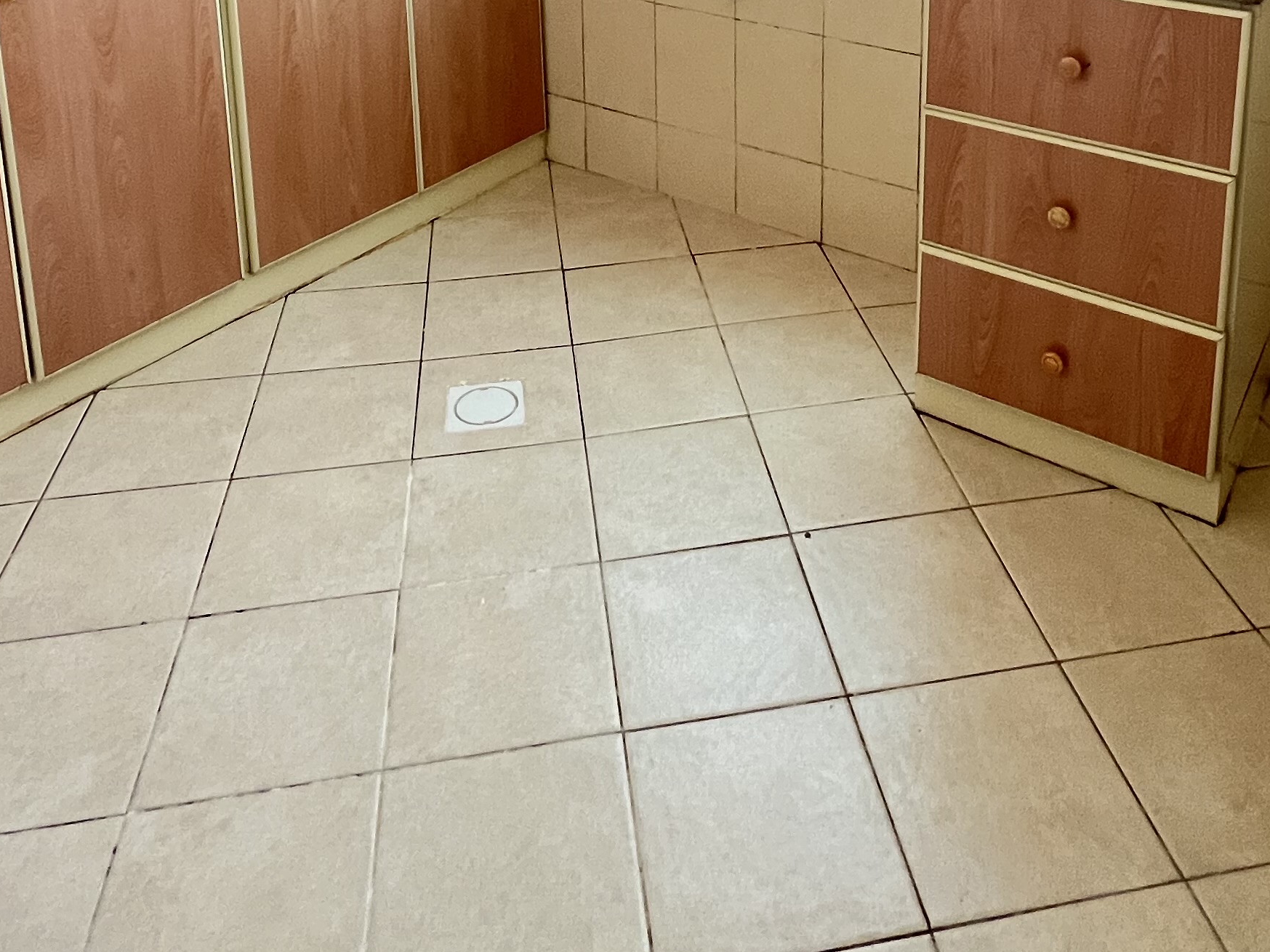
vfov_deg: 38.1
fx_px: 1101
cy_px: -116
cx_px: 690
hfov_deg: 59.9
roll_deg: +1.2
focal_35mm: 30
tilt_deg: -11.2
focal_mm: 1.57
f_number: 1.8
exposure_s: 1/60
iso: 320
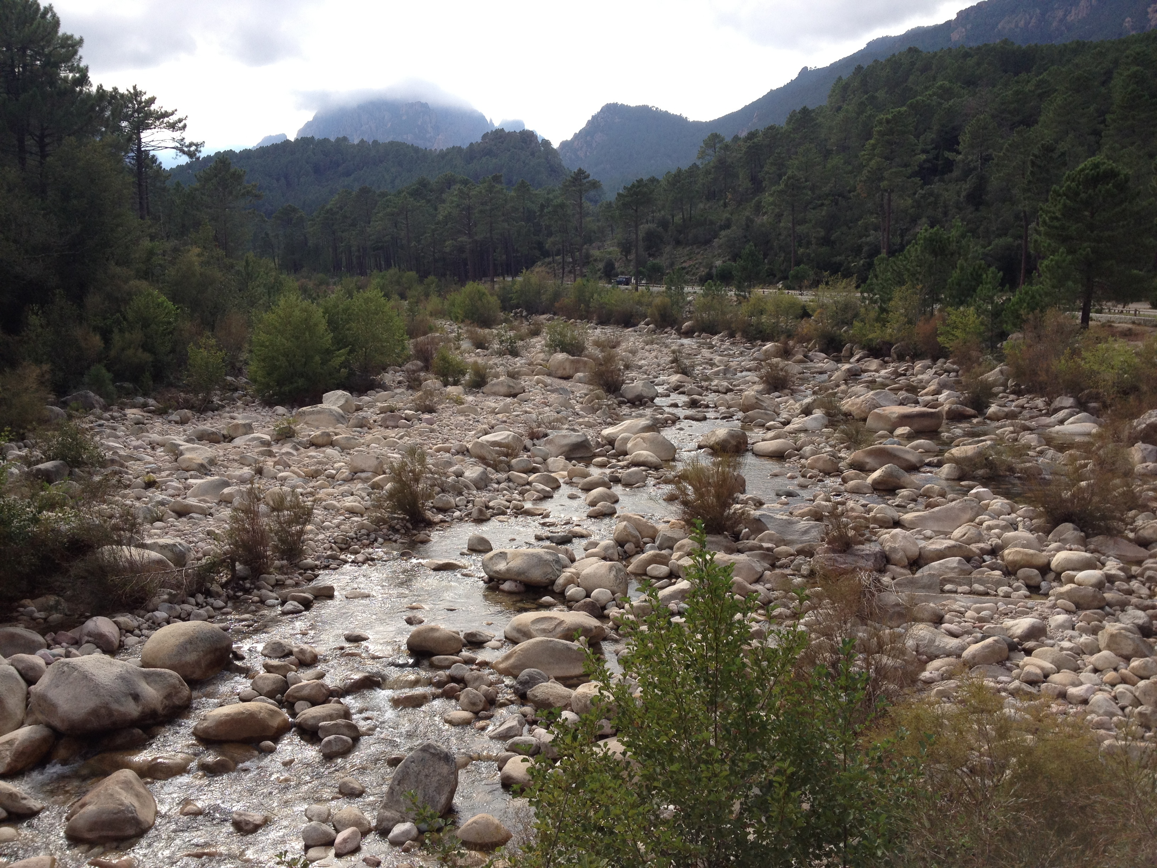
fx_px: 1170
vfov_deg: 40.7
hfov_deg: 52.6
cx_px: 578
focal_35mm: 35
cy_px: 434
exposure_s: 1/935
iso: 64
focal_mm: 4.28
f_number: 2.4
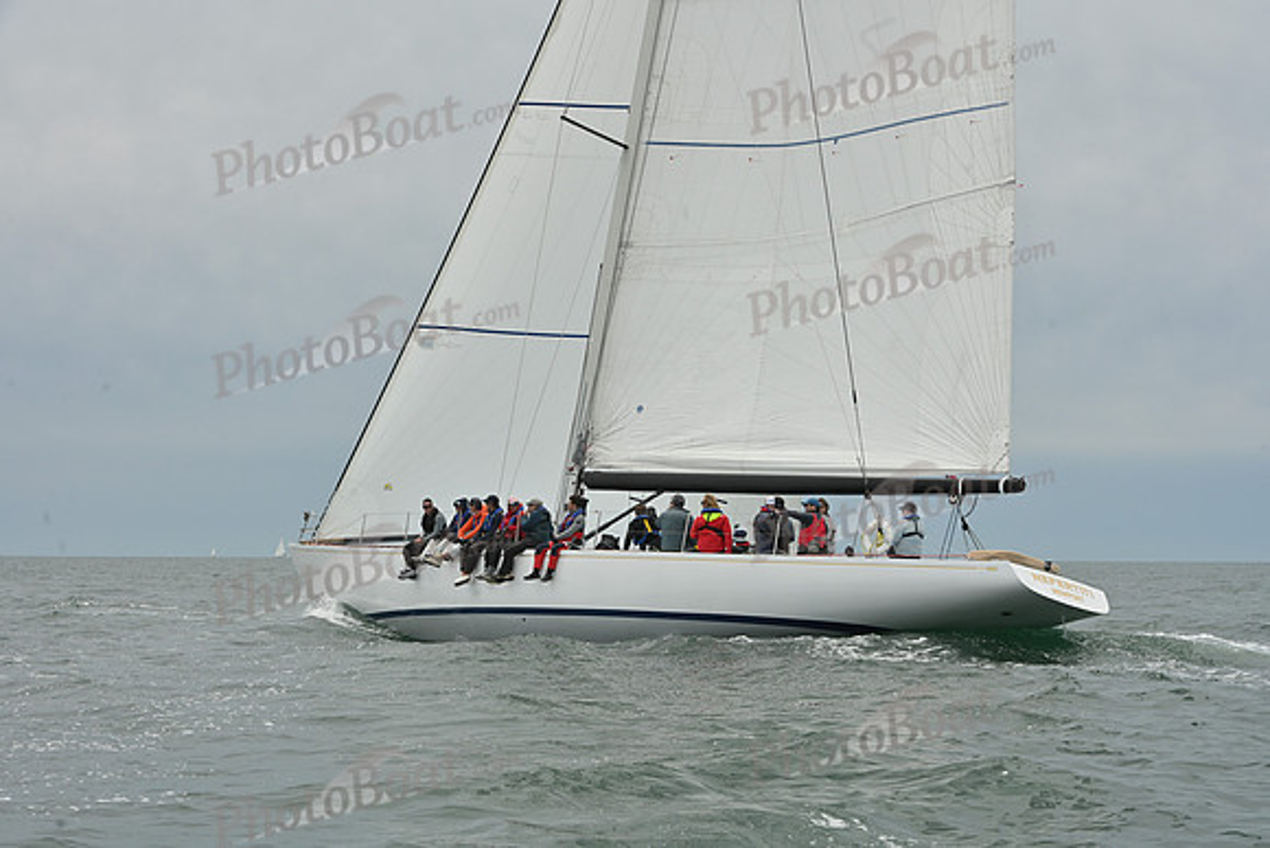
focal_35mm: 70
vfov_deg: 19.5
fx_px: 2470
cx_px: 635
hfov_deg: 28.8
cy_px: 424
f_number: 11
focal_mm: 70
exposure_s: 1/1000
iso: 320
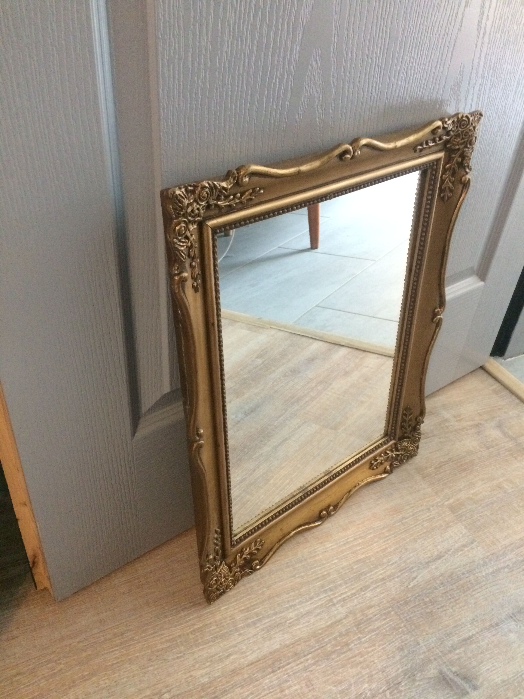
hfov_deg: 48.2
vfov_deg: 61.7
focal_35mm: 29
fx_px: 585
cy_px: 350
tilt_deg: -39.0
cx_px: 262
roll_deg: -2.6
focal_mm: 4.15
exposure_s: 1/17
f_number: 2.2
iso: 400
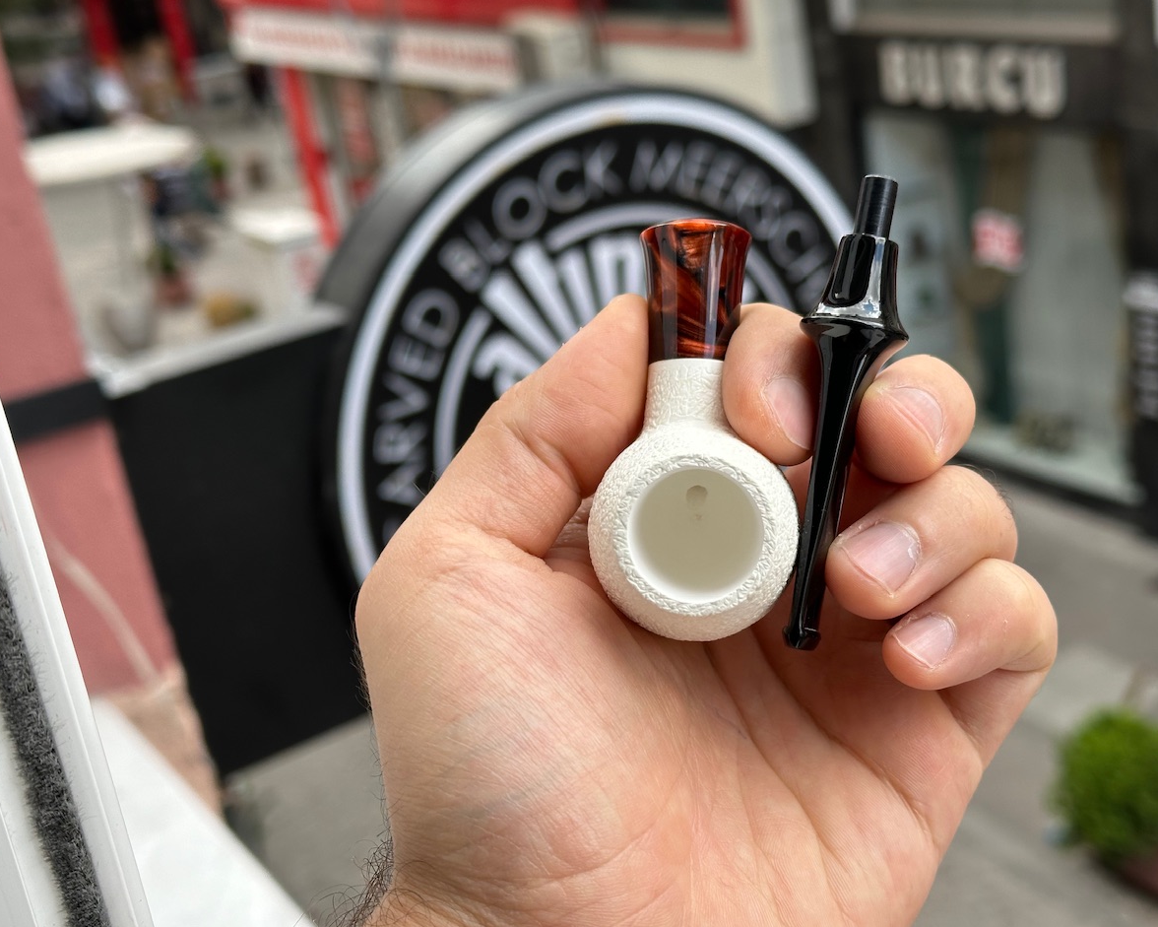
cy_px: 472
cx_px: 601
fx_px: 1748
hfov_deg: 36.6
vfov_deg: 29.7
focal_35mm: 51
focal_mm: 6.86
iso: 64
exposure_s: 1/823
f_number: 1.78
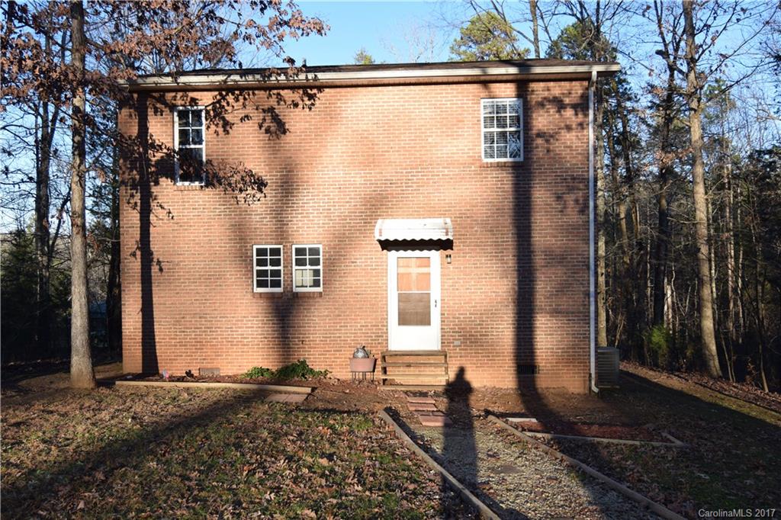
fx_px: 651
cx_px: 390
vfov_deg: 43.6
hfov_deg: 61.9
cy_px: 260
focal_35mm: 30
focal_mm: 20
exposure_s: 1/250
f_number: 8
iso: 200
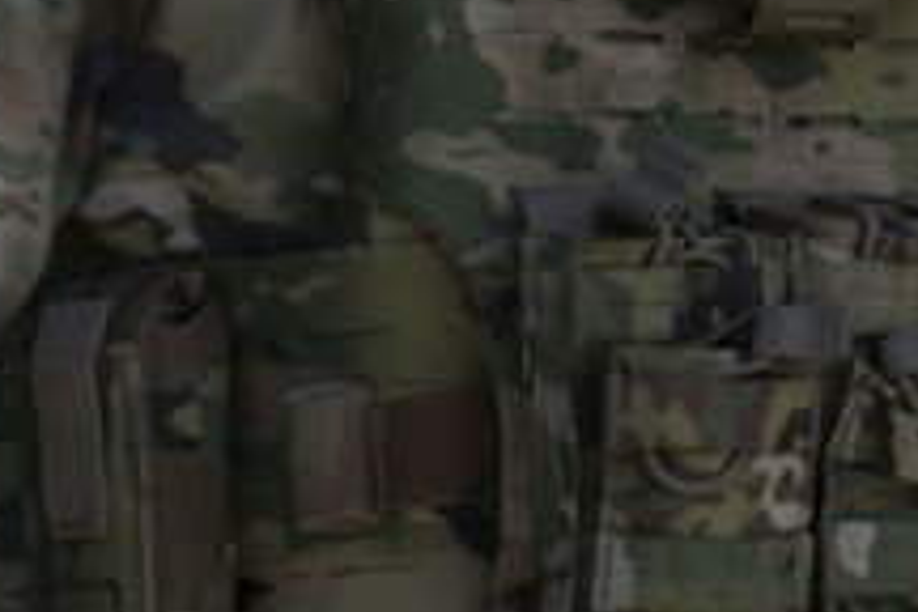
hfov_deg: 2.2
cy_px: -113
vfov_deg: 1.5
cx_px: 1228
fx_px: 24172
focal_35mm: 948
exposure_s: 1/800
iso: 80
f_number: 8
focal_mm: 200
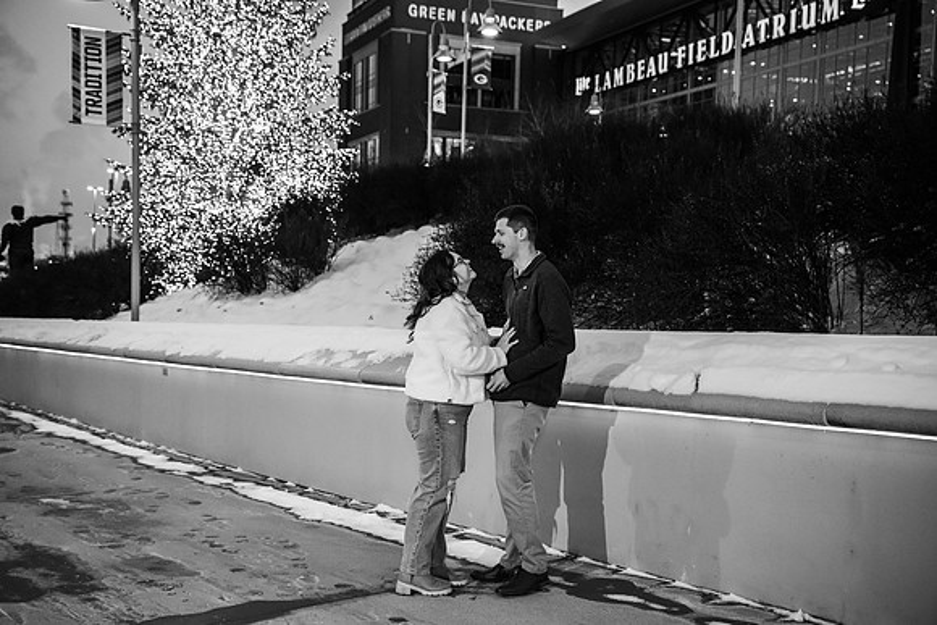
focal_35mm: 42
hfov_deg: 46.4
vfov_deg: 31.9
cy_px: 312
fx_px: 1093
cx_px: 468
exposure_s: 1/200
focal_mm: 42
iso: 1000
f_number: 4.5
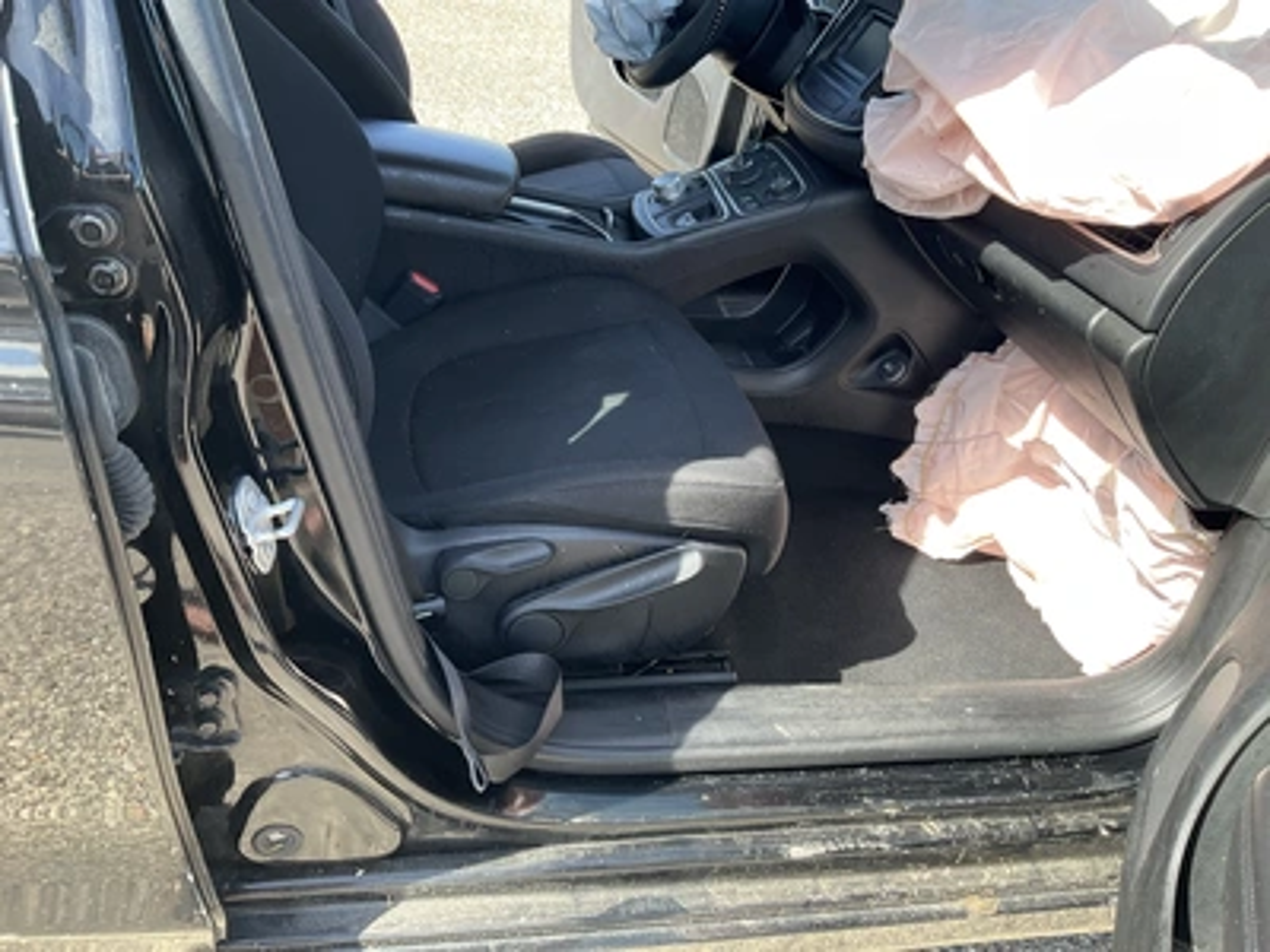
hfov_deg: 61.7
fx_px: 1064
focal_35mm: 29
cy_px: 476
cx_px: 635
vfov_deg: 48.2
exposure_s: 1/133
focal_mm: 3
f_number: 1.8
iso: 16
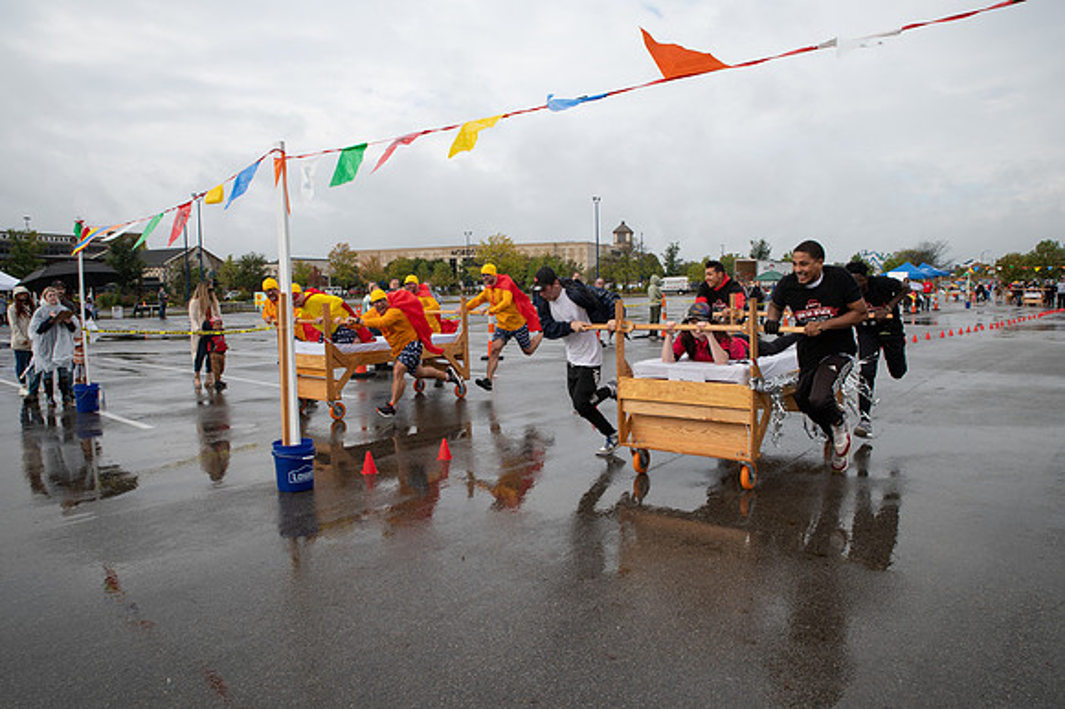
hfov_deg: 73.8
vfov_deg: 53.1
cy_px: 354
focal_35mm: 24
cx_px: 532
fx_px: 710
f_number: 7.1
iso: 400
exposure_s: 1/500
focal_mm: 24
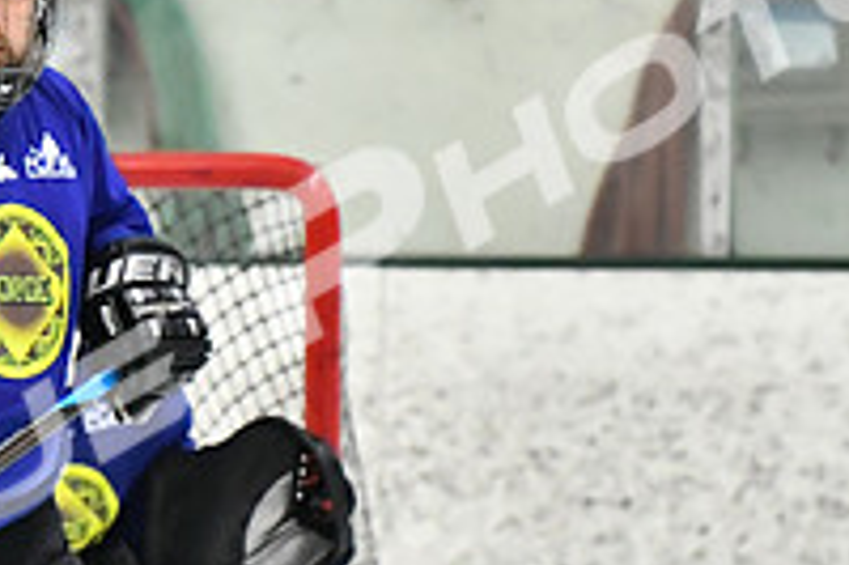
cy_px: 418
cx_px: 17
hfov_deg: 2.5
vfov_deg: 1.7
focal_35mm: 827
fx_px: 19487
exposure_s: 1/1600
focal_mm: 190
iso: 6400
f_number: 2.8
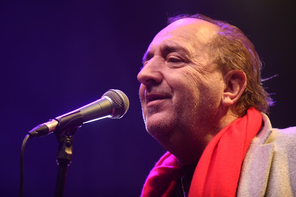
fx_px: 1644
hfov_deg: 10.3
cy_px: 98
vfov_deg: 6.9
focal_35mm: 200
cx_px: 148
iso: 1250
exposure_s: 1/400
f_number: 2.8
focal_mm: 200
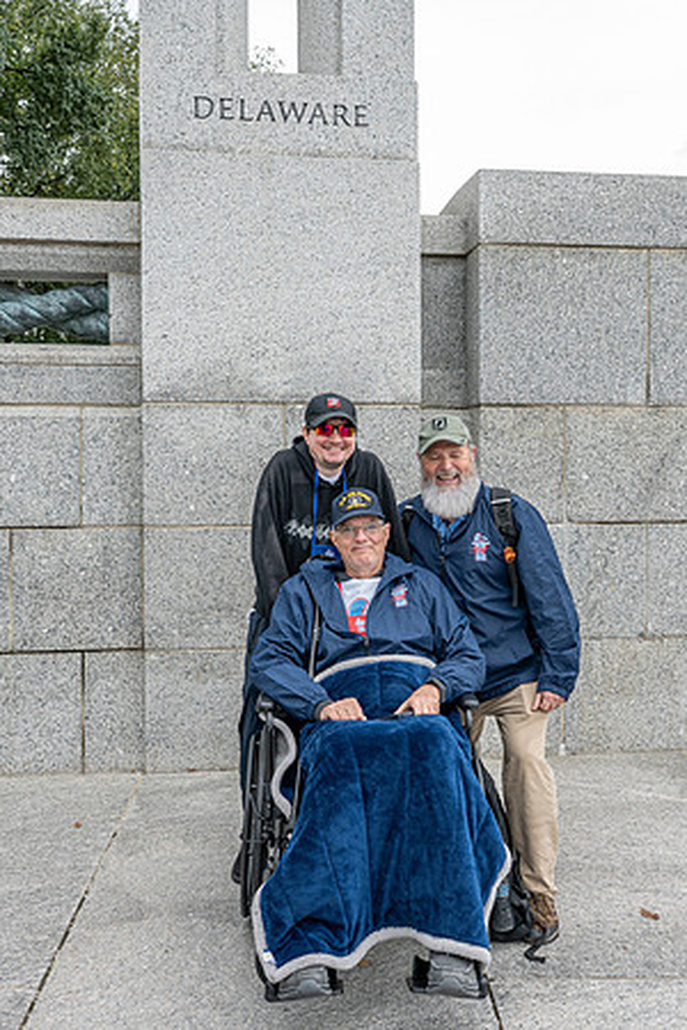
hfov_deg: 36.9
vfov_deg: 53.1
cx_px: 354
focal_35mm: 36
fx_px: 1030
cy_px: 515
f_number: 6.3
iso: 640
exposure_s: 1/400
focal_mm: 24
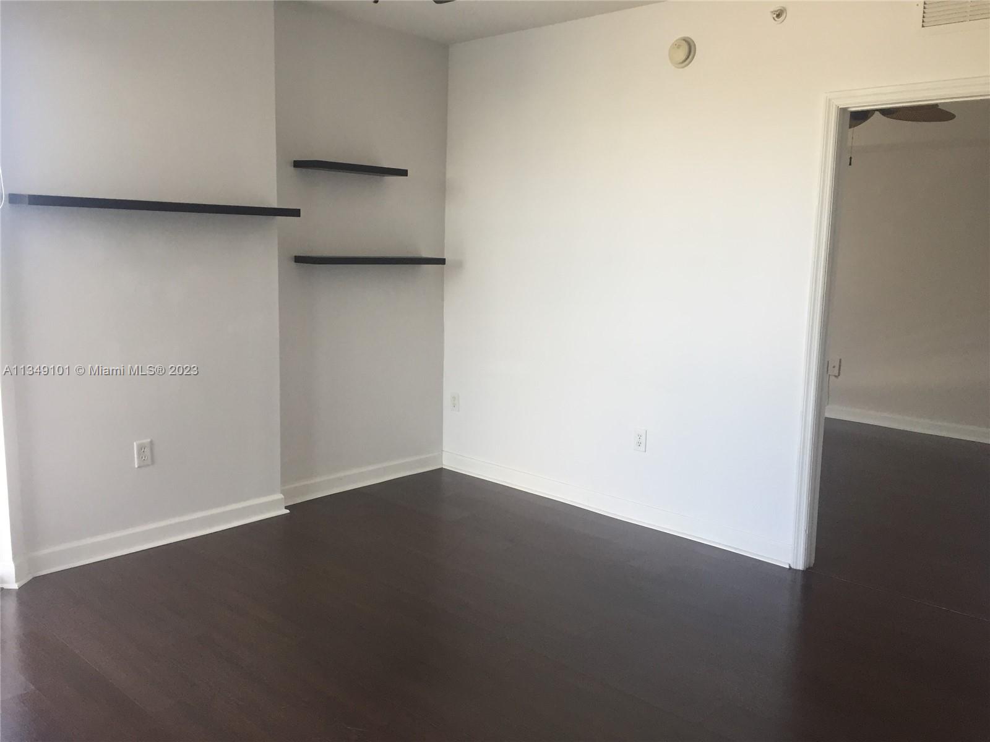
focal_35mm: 29
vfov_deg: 48.2
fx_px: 829
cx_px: 495
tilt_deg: -9.1
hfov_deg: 61.7
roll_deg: -1.8
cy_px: 371
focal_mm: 4.15
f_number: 2.2
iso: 32
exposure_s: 1/40
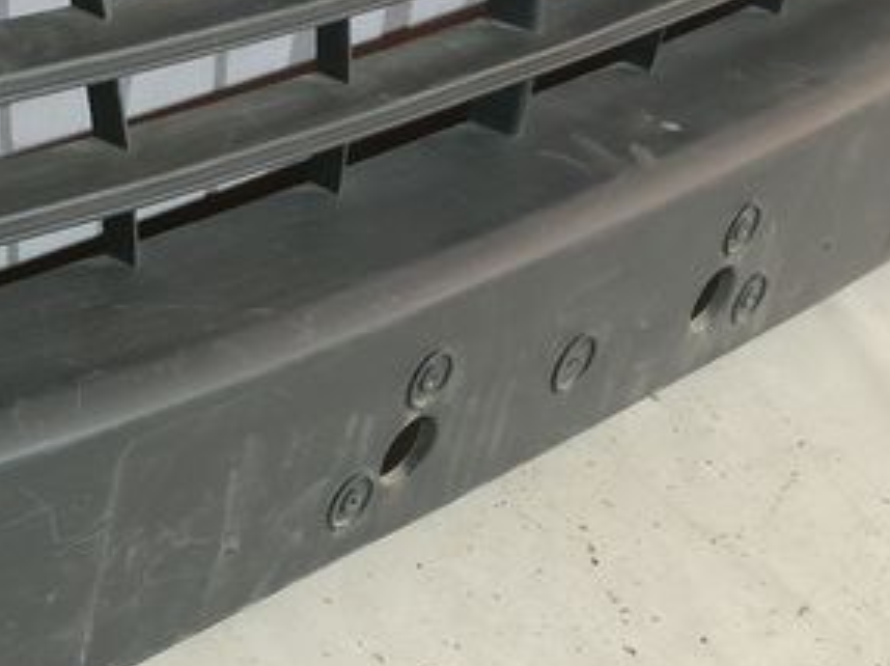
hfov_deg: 19.5
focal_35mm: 98
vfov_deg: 15.0
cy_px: 429
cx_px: 31
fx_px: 2518
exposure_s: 1/25
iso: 500
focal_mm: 4.26
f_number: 2
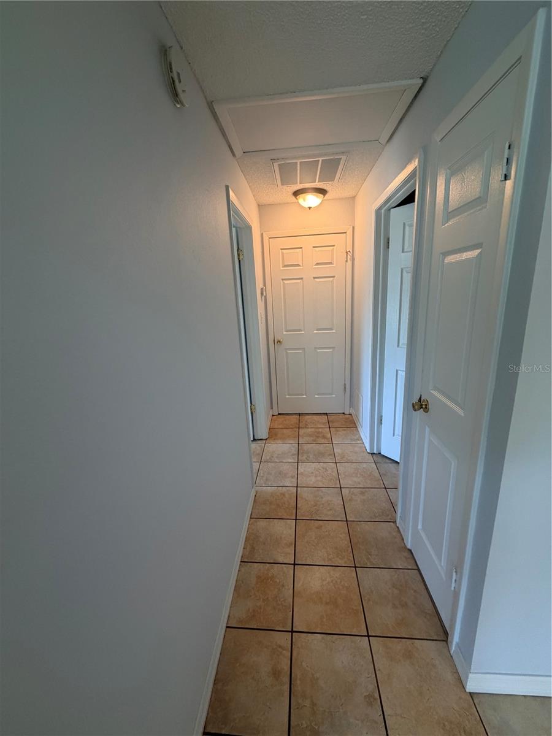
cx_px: 276
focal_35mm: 14
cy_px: 368
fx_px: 298
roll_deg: +2.6
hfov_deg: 85.7
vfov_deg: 102.1
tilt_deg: -12.3
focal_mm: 2.22
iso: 320
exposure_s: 1/120
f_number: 2.2
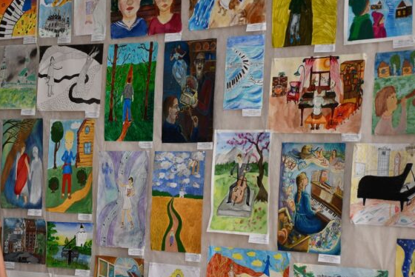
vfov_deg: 11.4
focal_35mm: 120
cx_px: 140
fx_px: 1384
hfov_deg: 17.0
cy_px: 183
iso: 500
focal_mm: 56
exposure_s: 1/250
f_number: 4.8
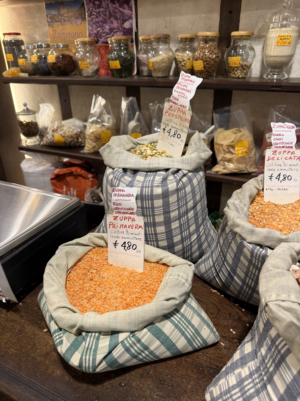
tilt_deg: -25.1
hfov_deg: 56.8
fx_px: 277
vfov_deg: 71.6
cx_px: 150
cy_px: 200
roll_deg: +0.1
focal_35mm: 24
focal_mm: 6.76
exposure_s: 1/50
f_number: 1.78
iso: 160
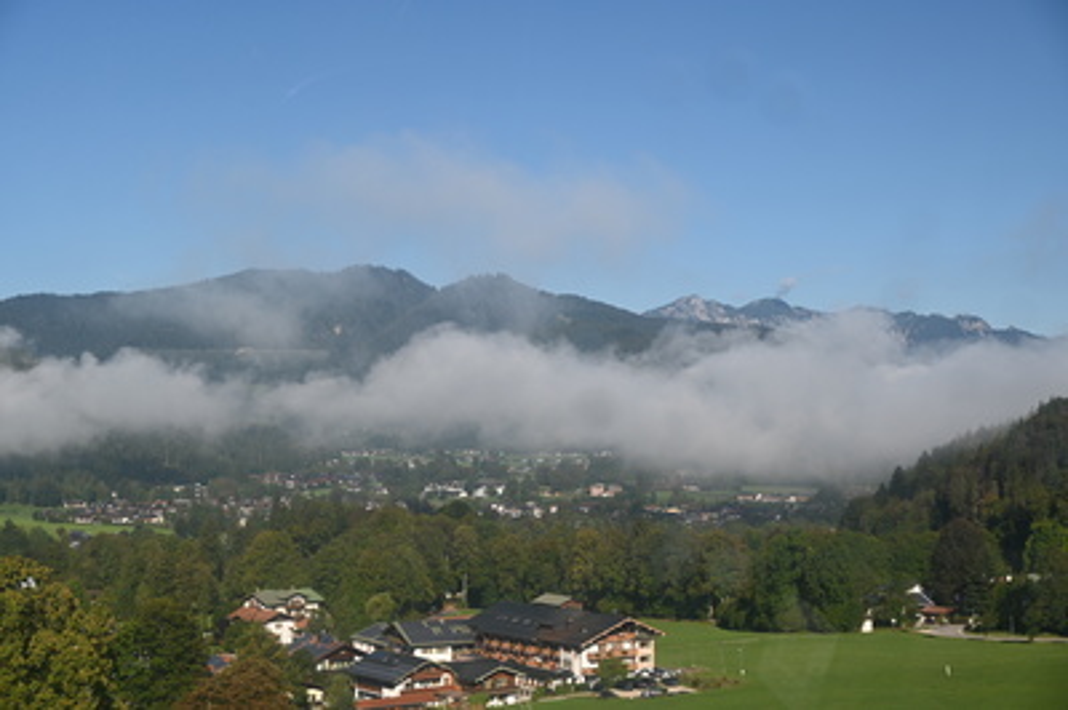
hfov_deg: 38.2
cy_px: 355
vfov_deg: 25.9
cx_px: 534
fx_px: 1541
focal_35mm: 52
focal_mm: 52
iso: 100
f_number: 5.6
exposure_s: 1/250
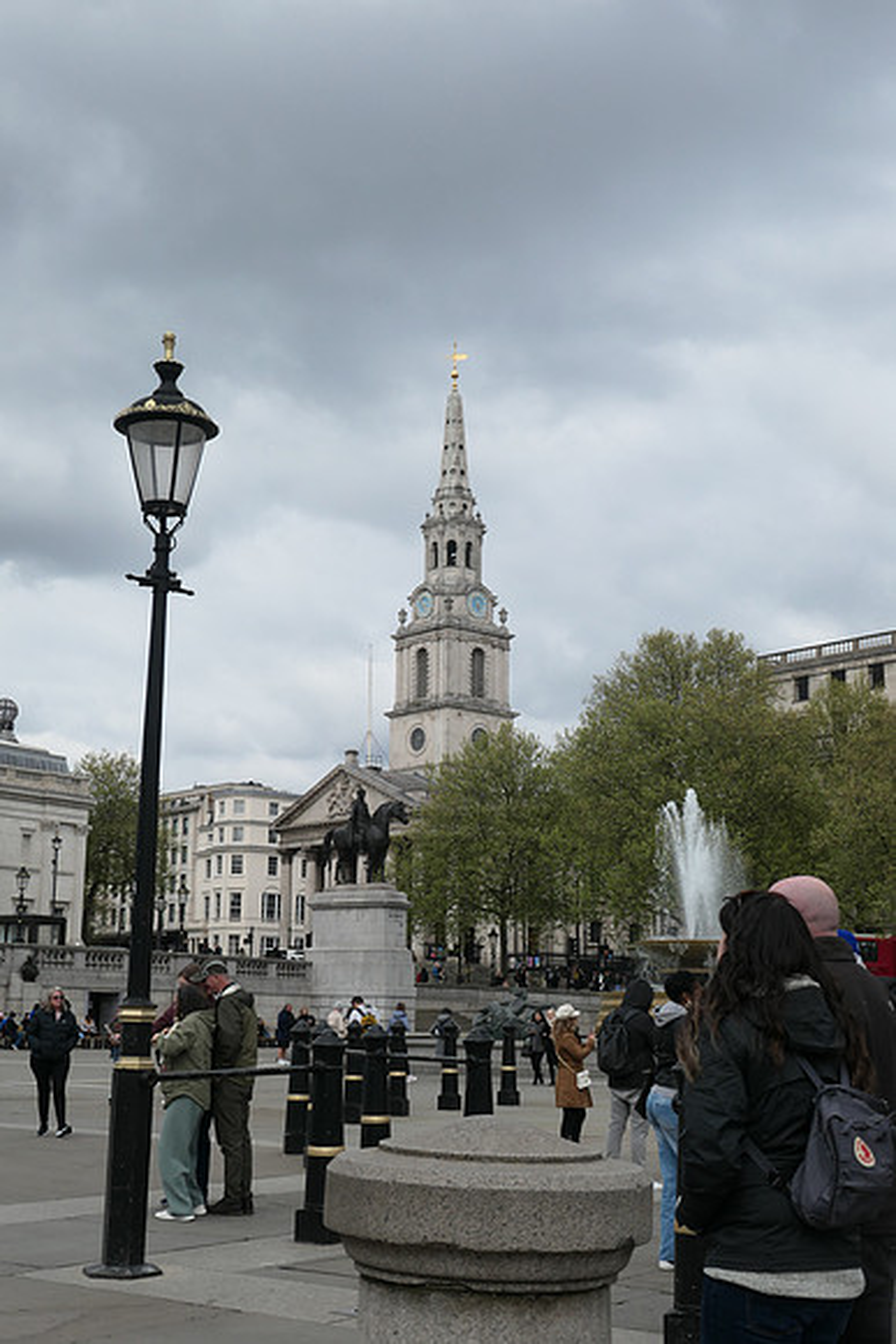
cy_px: 672
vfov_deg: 44.5
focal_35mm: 44
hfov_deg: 30.5
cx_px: 448
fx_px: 1642
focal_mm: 16.2
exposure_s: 1/1000
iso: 200
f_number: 4.5
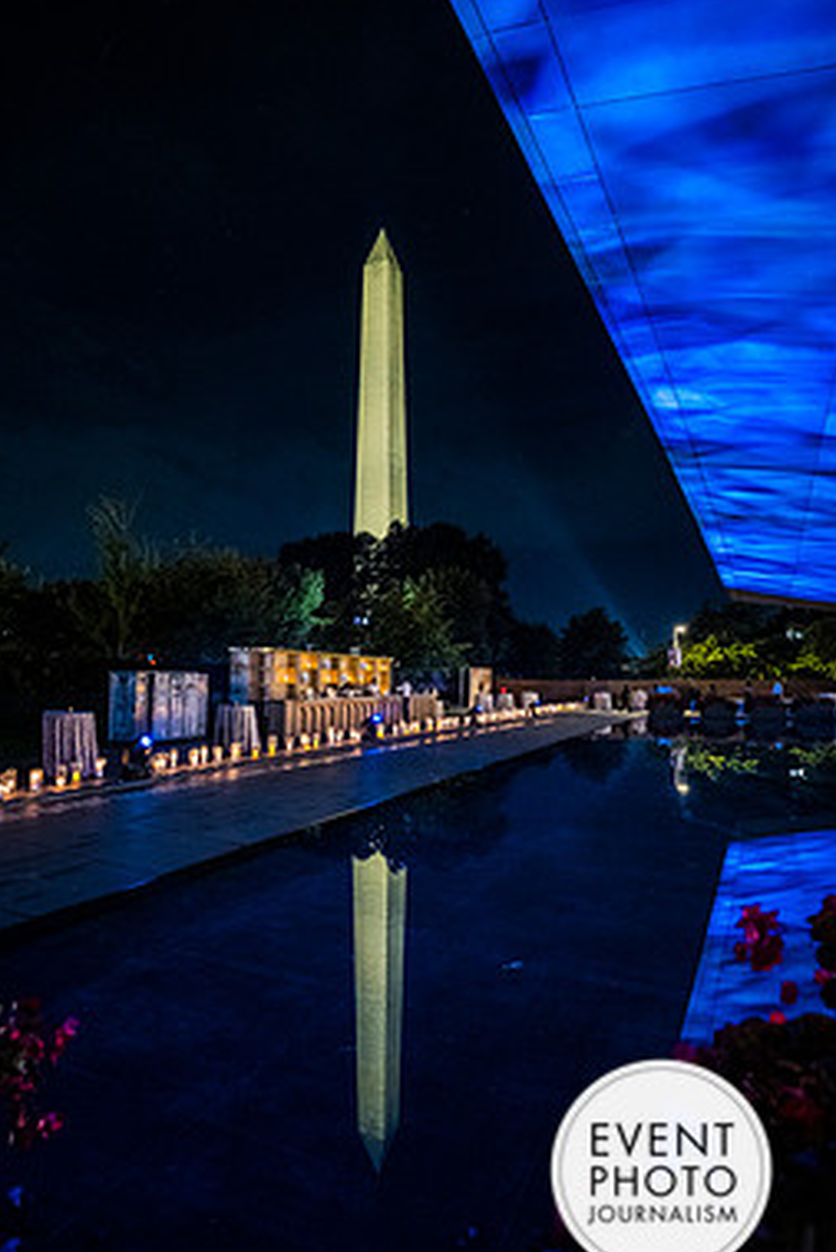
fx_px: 661
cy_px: 641
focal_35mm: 19
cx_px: 383
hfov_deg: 64.5
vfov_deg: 86.9
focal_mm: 16
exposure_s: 1/30
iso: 1400
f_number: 2
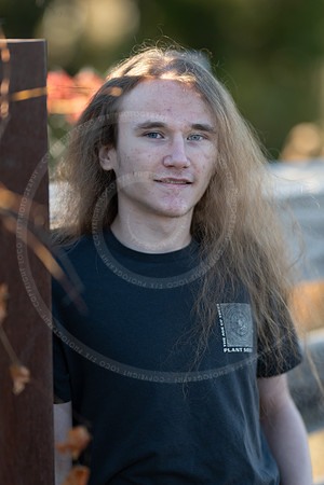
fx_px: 1714
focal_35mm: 127
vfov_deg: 16.1
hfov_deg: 10.8
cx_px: 162
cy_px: 242
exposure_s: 1/800
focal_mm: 85
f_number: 1.2
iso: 64
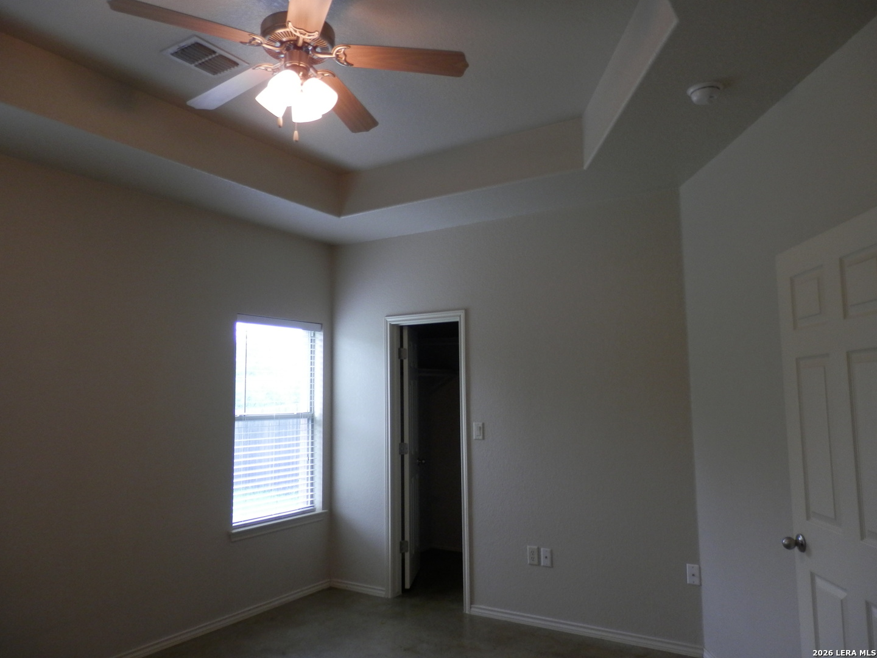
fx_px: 633
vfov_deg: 54.9
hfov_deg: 69.4
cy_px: 329
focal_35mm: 25
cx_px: 438
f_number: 3
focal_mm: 4.5
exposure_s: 1/30
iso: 125
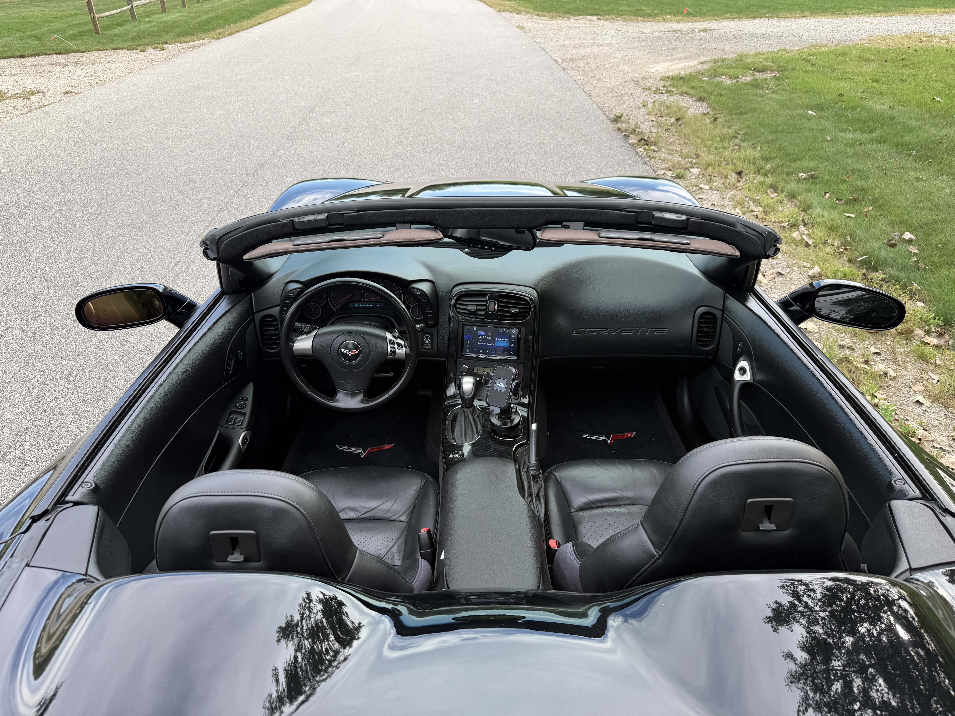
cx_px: 478
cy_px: 358
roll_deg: +1.2
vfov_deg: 56.8
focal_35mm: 24
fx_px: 662
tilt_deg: -30.0
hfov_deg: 71.6
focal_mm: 6.76
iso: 80
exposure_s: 1/632
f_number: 1.78
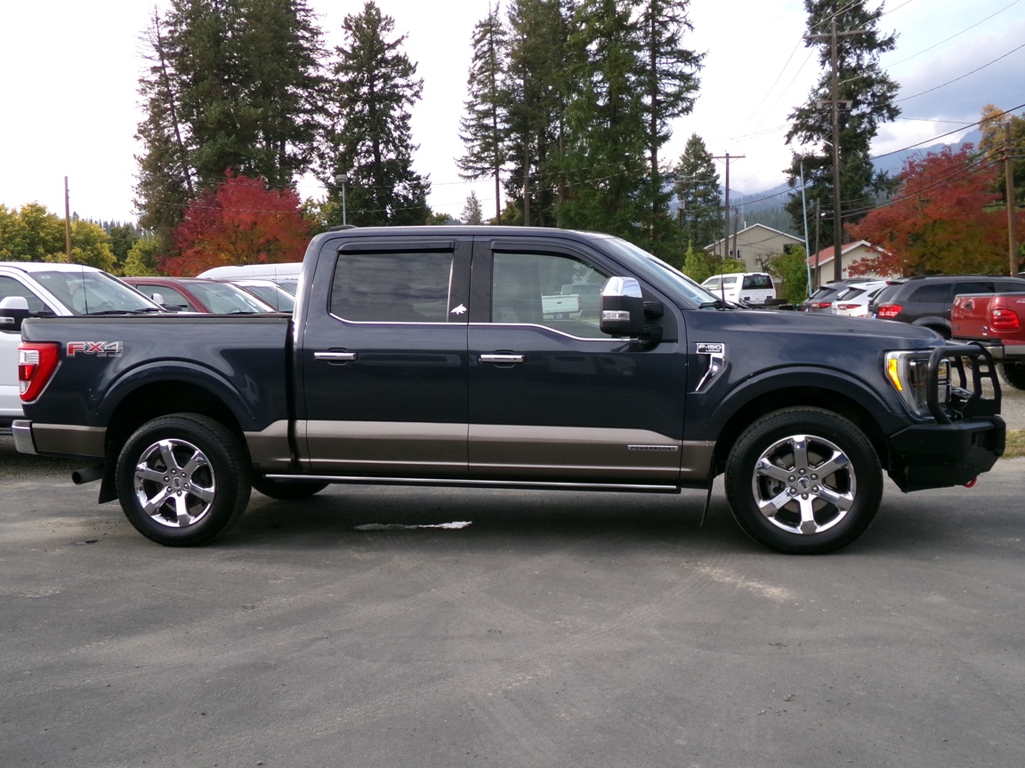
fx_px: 1096
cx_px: 512
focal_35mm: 37
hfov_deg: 50.1
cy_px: 384
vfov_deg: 38.7
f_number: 4
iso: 200
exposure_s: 1/420
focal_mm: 6.6
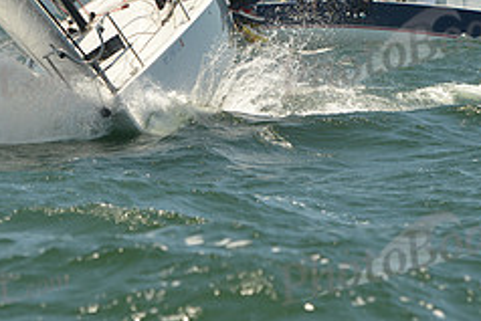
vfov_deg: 4.6
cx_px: 176
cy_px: -29
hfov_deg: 6.9
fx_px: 3971
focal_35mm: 297
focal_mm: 122
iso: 400
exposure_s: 1/800
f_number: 5.6
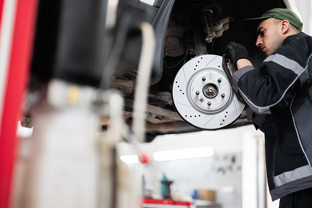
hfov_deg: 39.6
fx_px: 433
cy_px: 104
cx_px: 156
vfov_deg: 27.0
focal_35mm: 50
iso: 200
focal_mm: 50
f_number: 1.2
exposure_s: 1/200
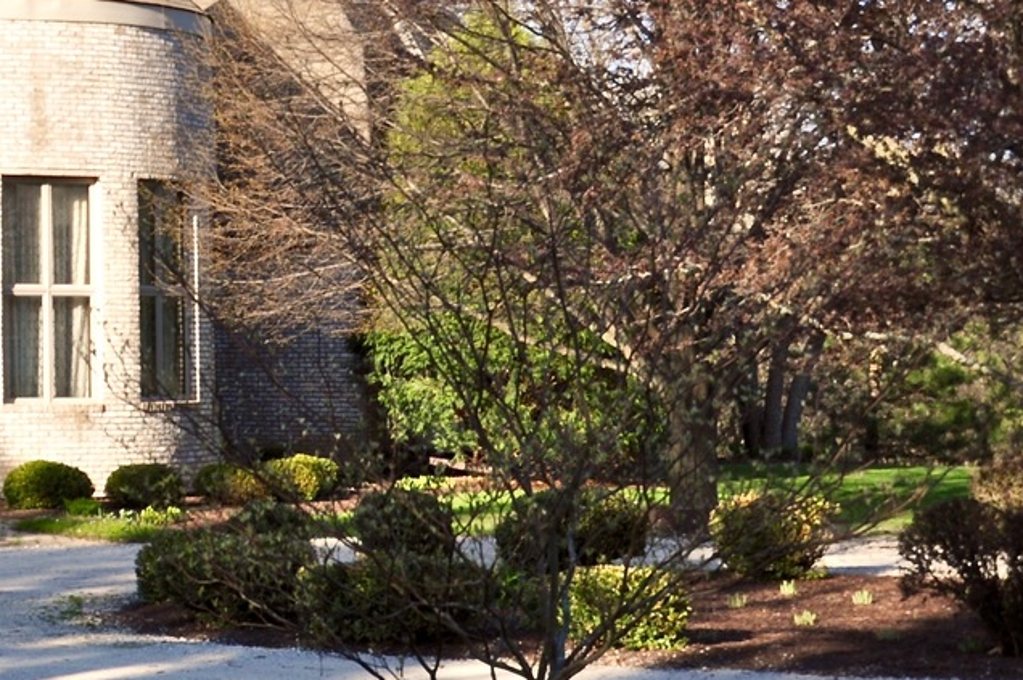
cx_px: -238
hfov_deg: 20.6
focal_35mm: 92
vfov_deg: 14.8
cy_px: 150
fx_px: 2612
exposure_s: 1/320
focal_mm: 24
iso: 200
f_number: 9
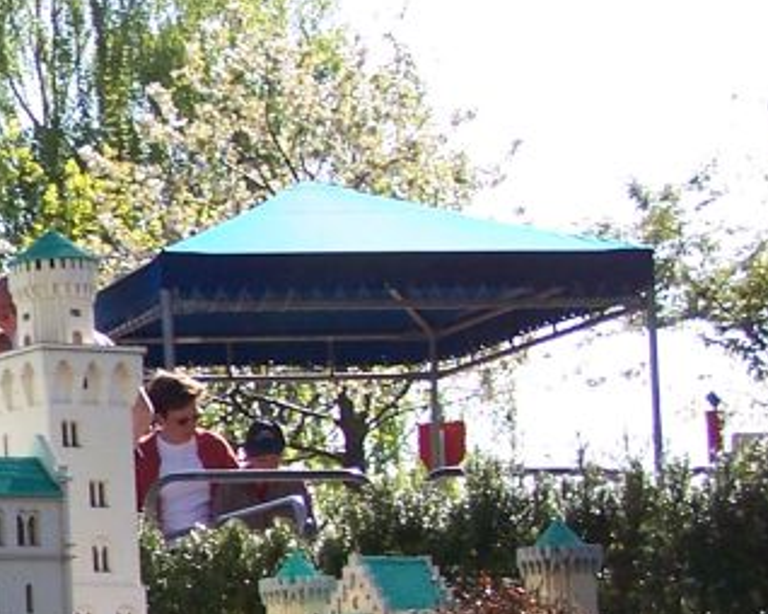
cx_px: -430
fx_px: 3430
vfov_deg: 10.2
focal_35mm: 151
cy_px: 510
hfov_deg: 12.1
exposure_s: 1/750
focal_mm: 8
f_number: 3
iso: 80
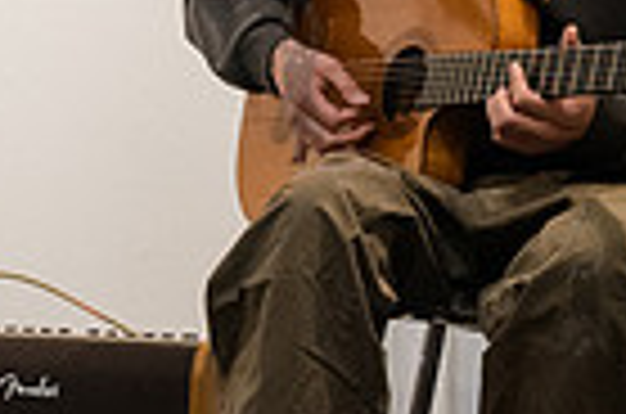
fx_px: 2706
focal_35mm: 156
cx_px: -361
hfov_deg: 12.4
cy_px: 349
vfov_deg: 8.7
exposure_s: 1/320
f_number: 4.5
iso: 5000
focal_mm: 35
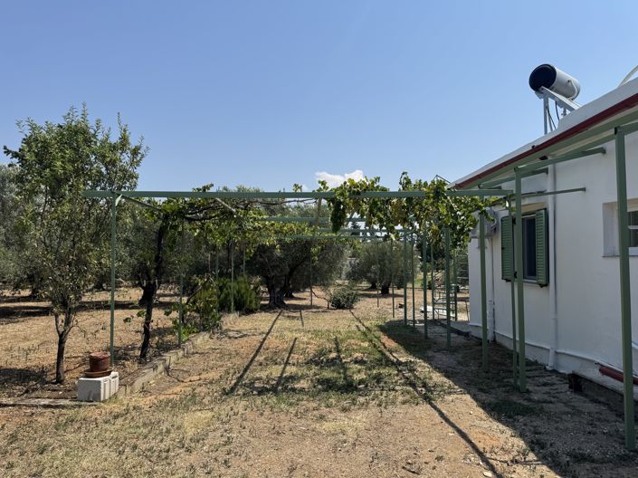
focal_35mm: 24
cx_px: 319
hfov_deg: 71.6
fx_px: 442
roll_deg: +0.7
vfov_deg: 56.8
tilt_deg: +2.9
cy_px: 239
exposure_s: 1/5814
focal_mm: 6.76
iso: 80
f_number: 1.78
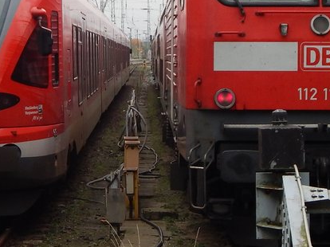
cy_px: 87
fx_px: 1324
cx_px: 128
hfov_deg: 14.2
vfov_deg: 10.7
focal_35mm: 139
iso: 125
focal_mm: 8.6
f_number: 3.7
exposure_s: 1/160
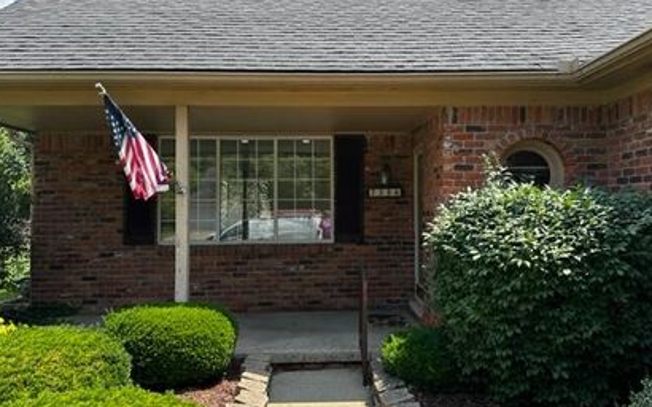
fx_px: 551
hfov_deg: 61.2
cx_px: 340
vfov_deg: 40.6
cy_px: 200
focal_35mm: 31
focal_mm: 6.86
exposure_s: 1/1289
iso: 80
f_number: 1.78
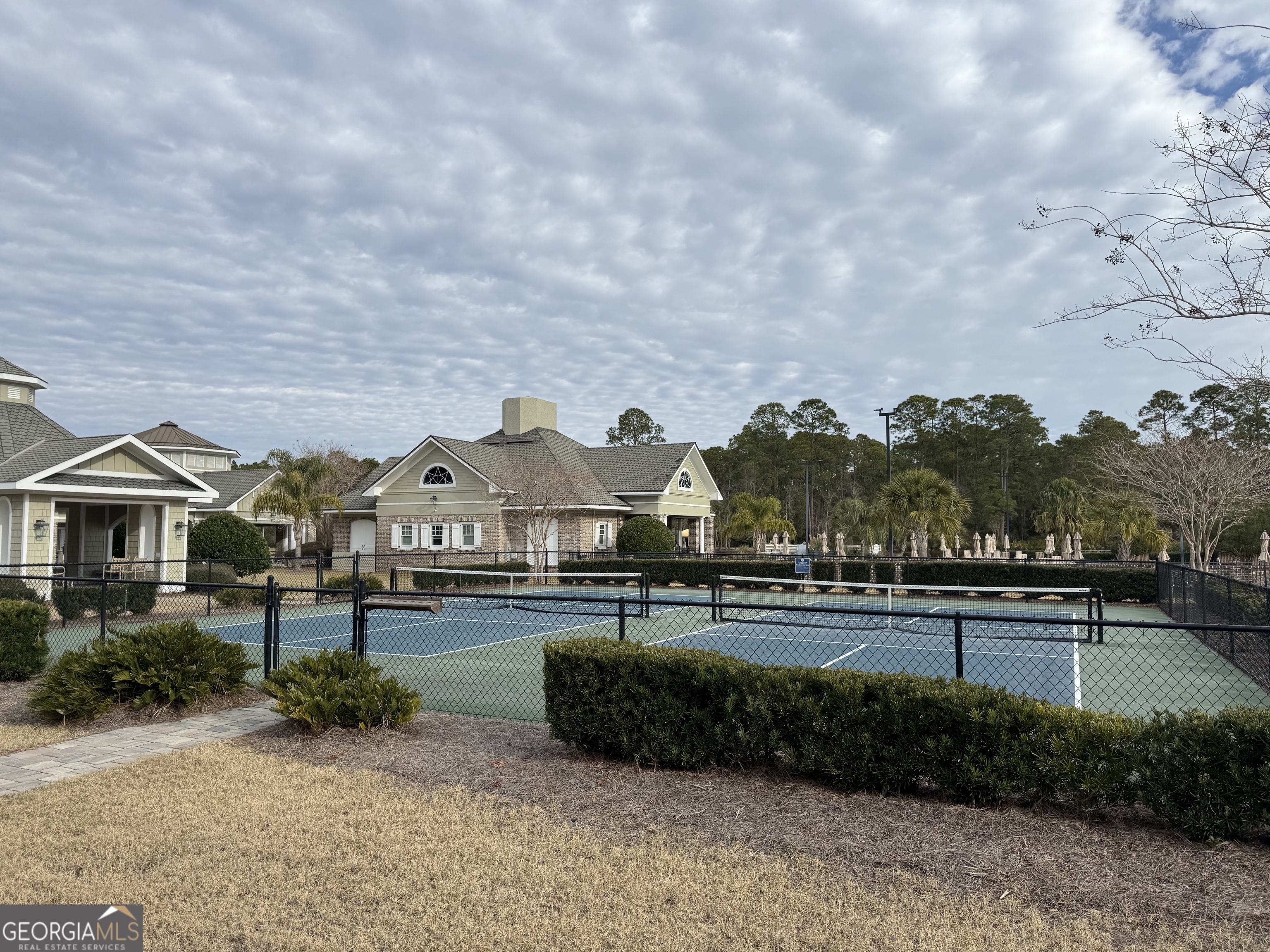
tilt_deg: +2.8
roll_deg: -0.9
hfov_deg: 71.6
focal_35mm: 24
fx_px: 881
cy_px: 476
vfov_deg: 56.8
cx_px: 635
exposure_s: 1/3802
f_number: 1.78
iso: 80
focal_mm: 6.76
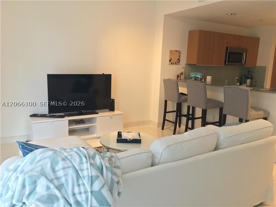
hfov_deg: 61.7
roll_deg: -1.8
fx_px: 231
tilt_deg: -11.6
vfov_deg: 48.2
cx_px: 138
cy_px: 104
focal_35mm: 29
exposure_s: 1/30
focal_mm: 4.15
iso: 125
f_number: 2.2
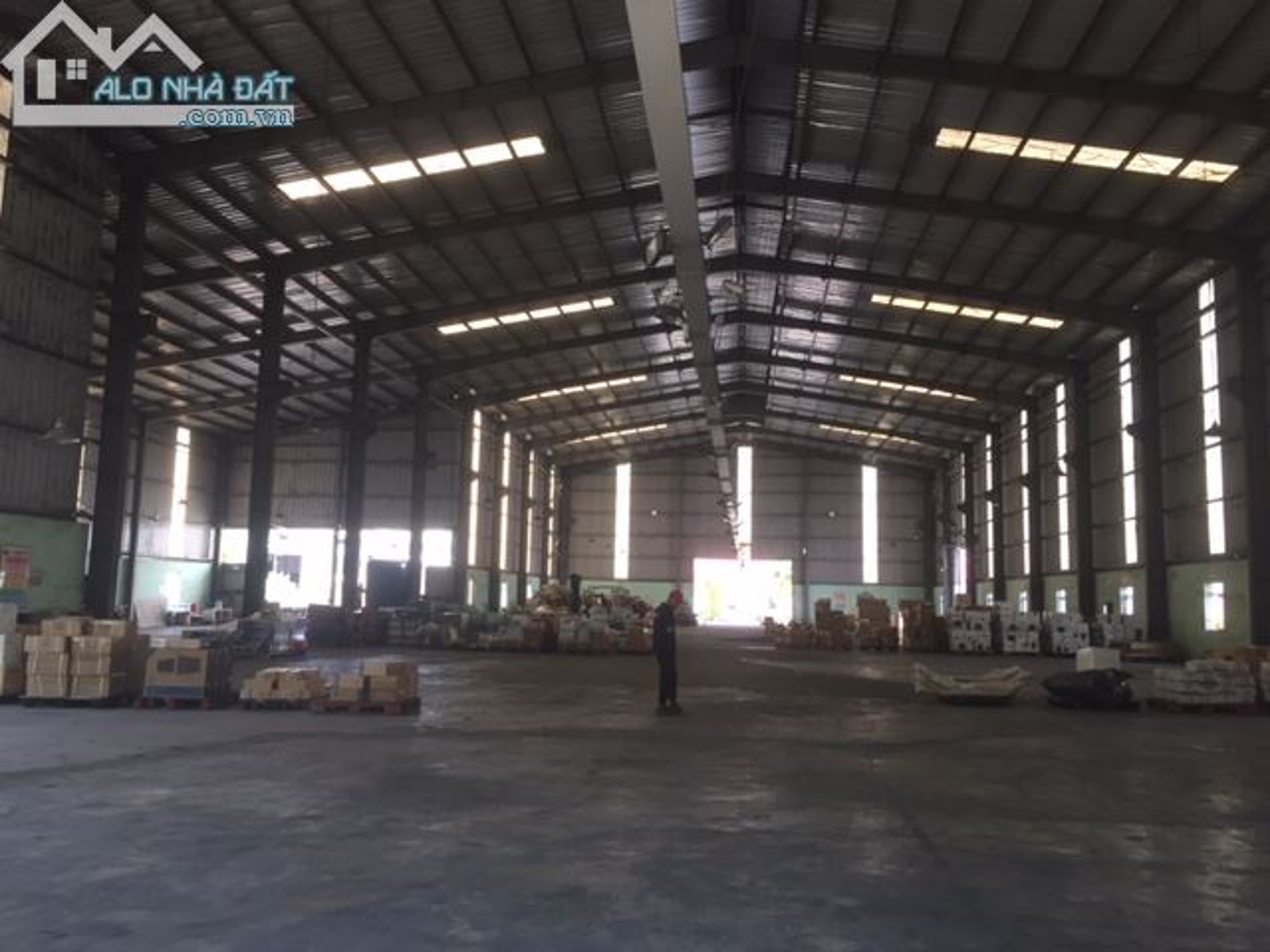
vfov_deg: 48.2
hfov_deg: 61.7
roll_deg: -1.7
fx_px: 1064
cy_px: 476
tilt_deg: +6.3
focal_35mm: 29
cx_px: 635
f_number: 2.2
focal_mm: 4.15
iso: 32
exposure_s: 1/33
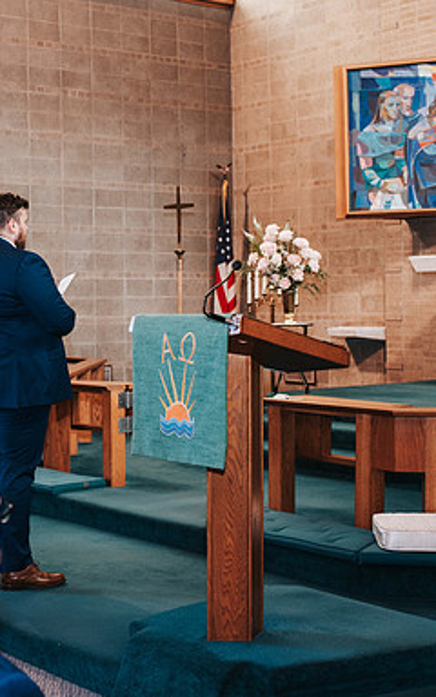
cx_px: -40
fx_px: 1160
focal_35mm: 61
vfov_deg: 33.4
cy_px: 303
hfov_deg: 20.3
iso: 1000
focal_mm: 35
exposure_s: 1/125
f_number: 3.2
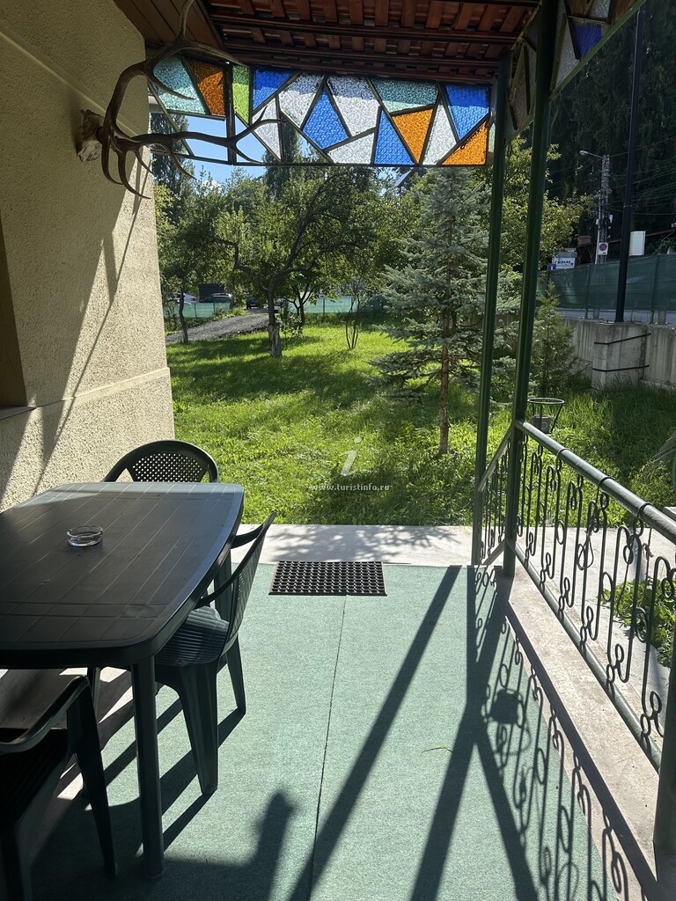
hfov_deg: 56.8
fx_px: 625
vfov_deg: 71.6
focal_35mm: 24
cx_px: 338
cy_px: 450
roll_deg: -0.3
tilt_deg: -12.7
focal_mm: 6.86
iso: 80
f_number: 1.78
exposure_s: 1/2967
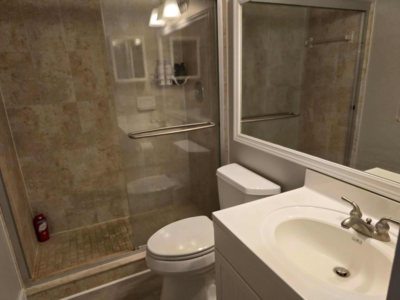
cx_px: 200
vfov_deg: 58.9
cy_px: 150
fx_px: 266
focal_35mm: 23
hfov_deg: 73.9
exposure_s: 1/120
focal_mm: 6.3
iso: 400
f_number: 1.7
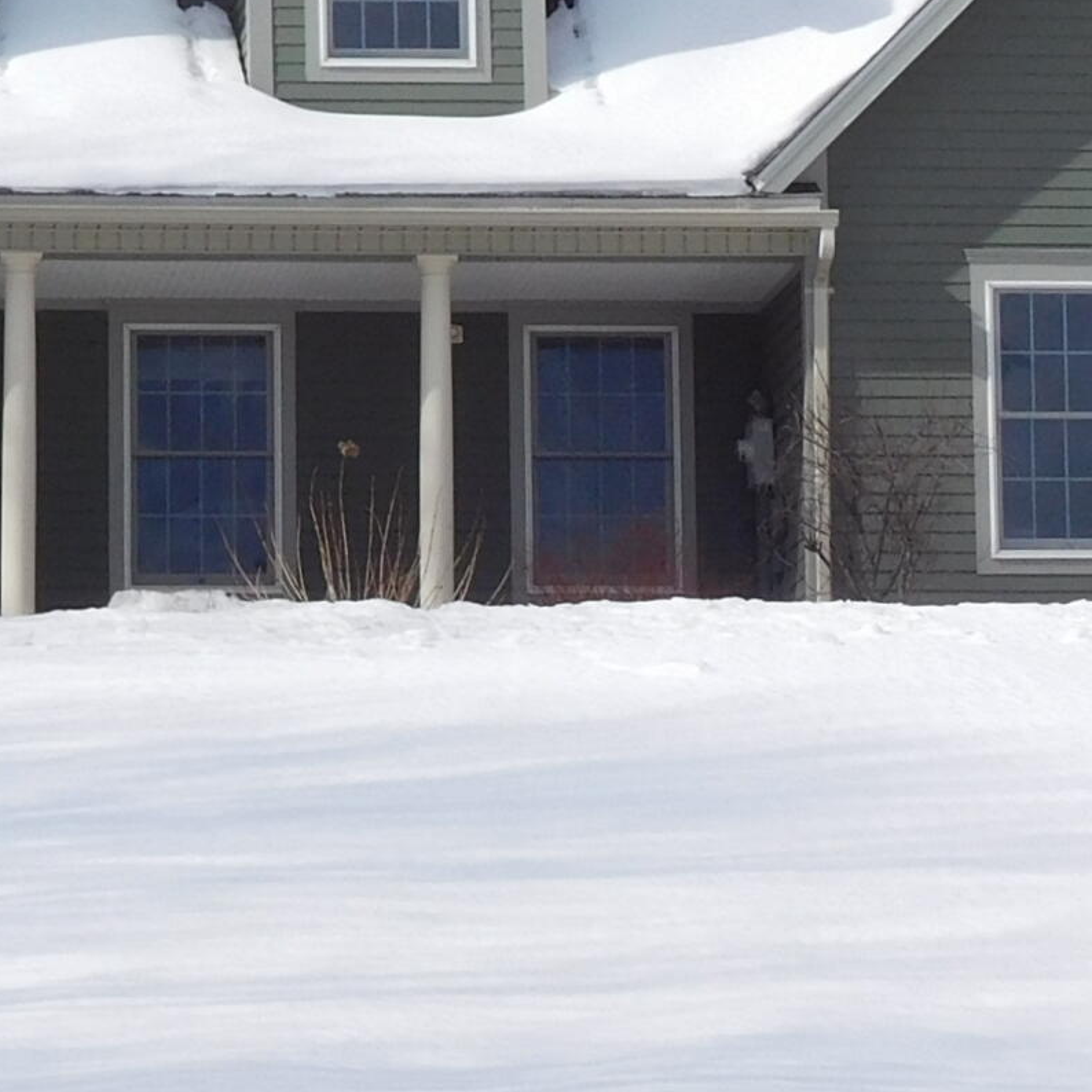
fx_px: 7388
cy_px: 242
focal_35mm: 207
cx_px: 514
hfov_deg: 8.5
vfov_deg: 8.4
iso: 125
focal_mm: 11.1
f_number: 4.4
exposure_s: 1/1000
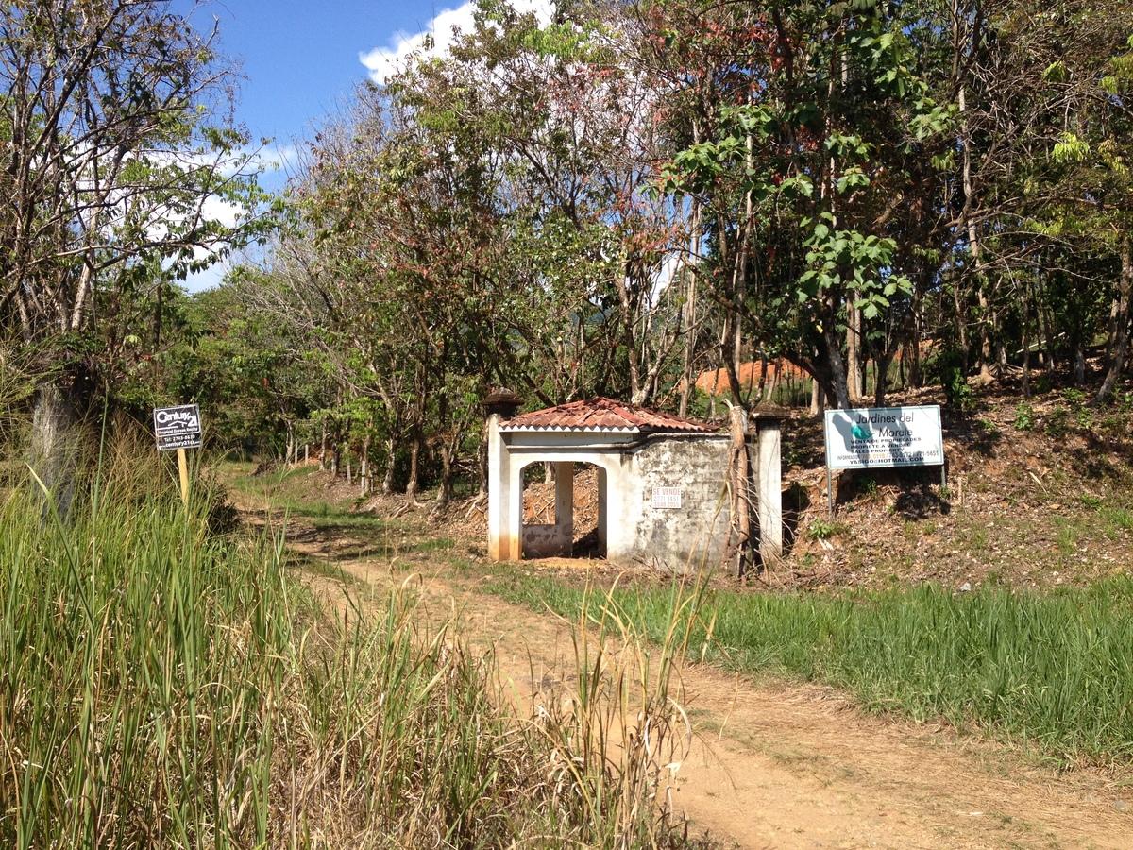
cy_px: 425
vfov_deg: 40.7
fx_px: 1146
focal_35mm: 35
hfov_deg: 52.6
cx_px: 566
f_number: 2.4
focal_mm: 4.28
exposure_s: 1/1175
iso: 50
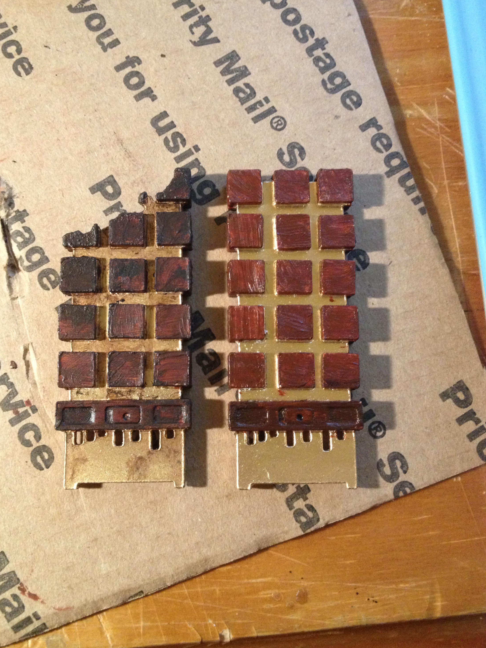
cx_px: 216
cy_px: 305
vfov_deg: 47.8
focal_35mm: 39
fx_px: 730
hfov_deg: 36.8
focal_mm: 4.28
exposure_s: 1/20
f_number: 2.4
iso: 320
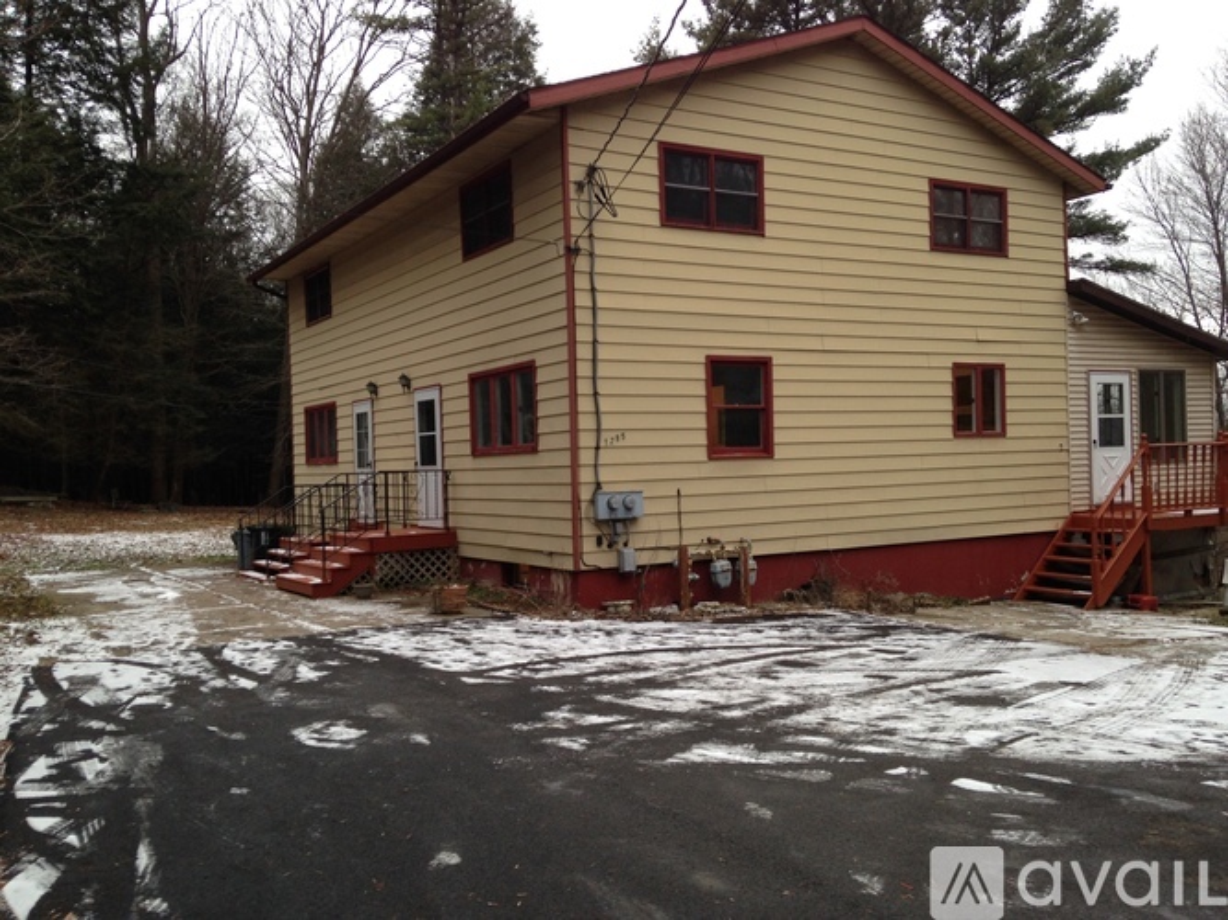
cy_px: 460
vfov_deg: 42.9
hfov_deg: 55.4
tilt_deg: -0.5
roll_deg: +1.2
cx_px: 614
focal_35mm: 33
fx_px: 1170
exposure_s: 1/40
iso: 64
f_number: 2.4
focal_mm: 4.12
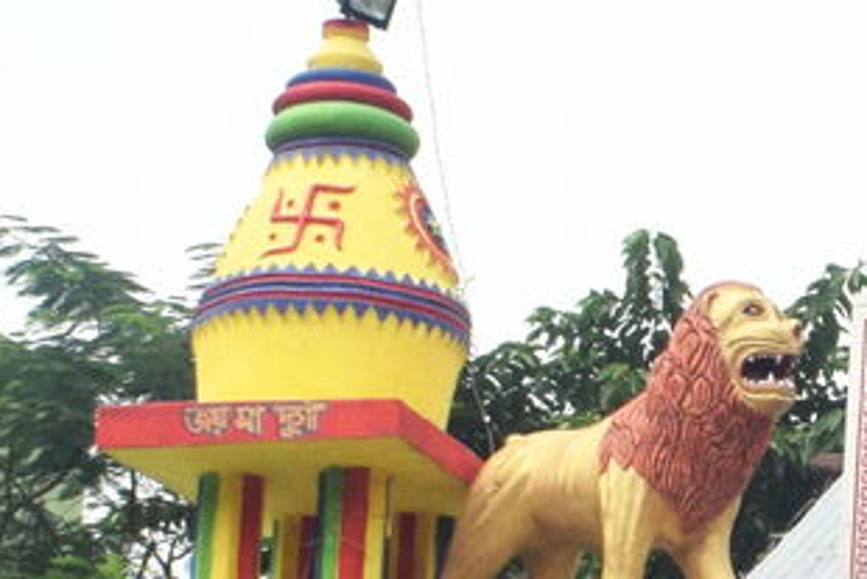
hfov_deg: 11.9
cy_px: 713
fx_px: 4024
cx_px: 1191
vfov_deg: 8.1
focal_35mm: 167
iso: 800
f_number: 14
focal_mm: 18
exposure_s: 1/800
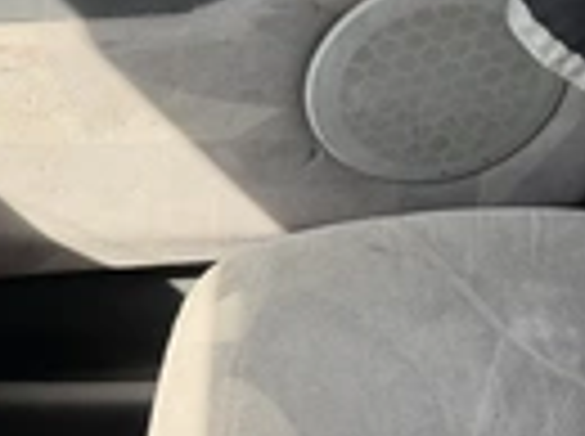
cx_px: 261
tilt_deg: -39.0
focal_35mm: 74
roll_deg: +1.9
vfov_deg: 19.6
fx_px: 1248
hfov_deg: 26.4
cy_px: 81
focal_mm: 6.76
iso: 80
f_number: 1.78
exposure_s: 1/488
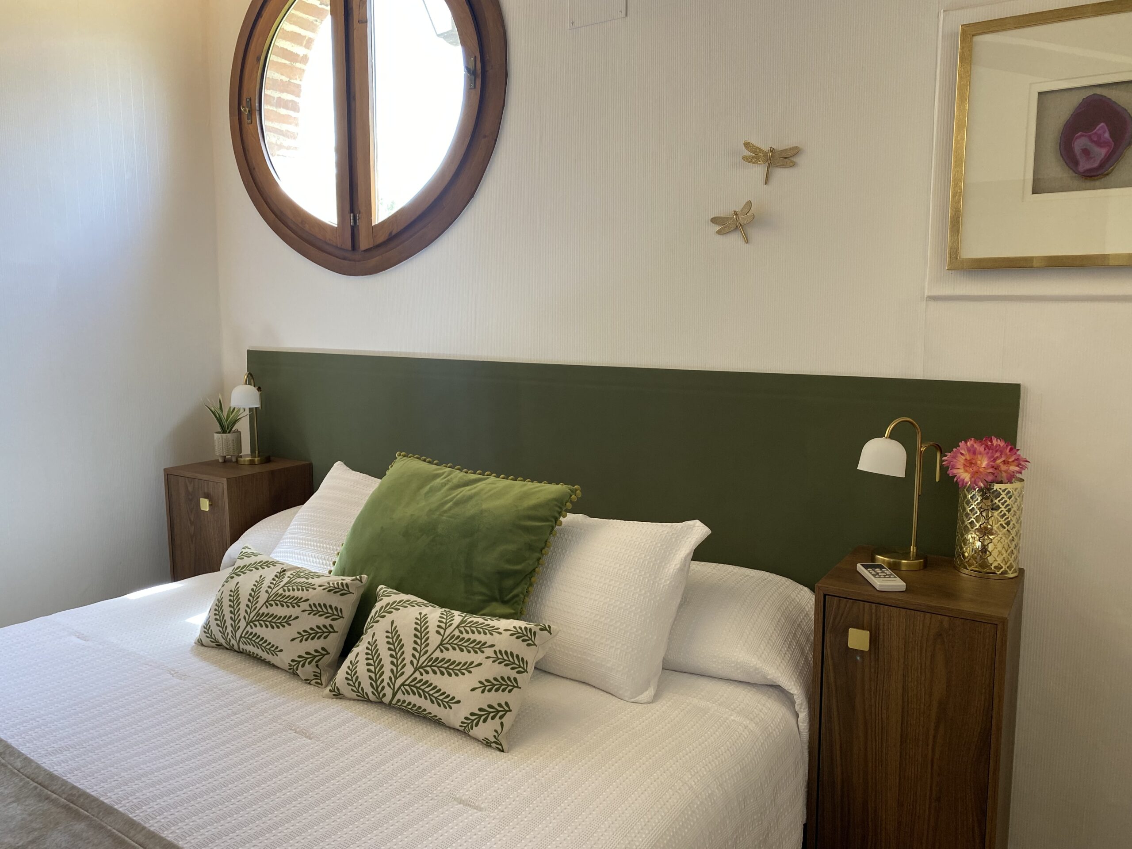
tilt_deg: -7.9
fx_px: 850
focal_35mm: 26
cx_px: 566
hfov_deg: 67.3
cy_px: 424
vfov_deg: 53.1
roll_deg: -0.2
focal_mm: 4.25
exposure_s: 1/100
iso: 80
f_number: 1.8
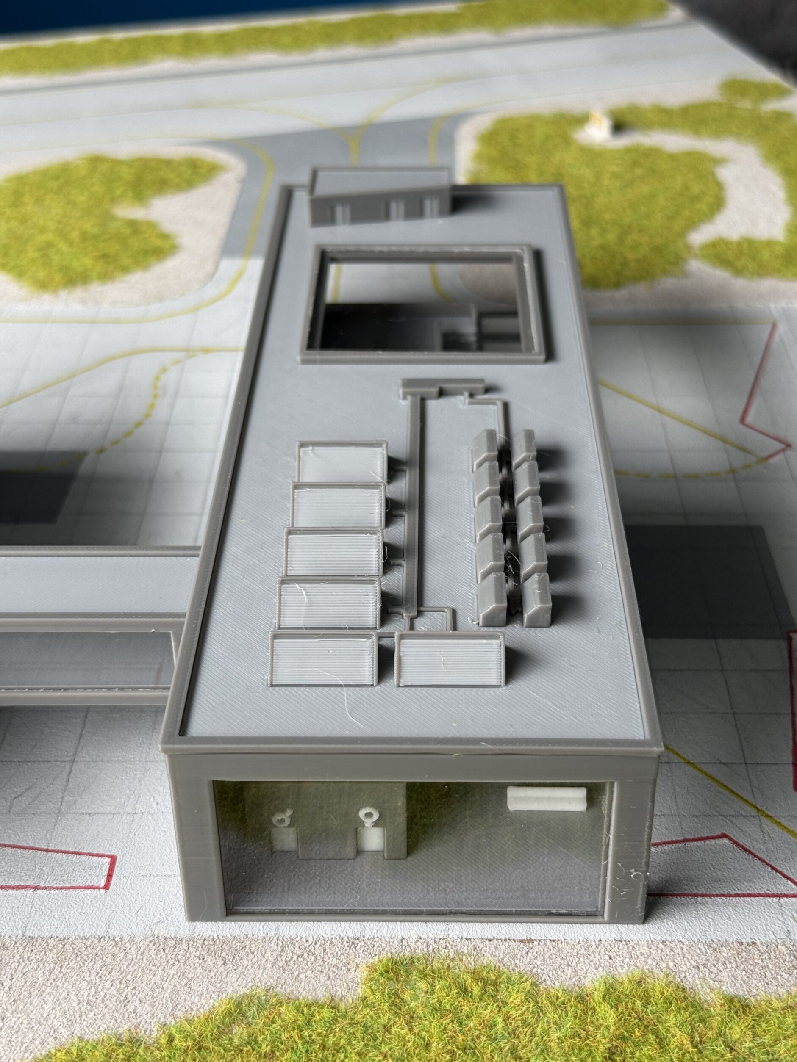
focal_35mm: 49
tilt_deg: -33.1
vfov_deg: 38.9
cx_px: 400
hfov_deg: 29.7
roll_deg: +0.6
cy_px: 530
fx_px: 1504
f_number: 1.78
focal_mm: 6.76
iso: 80
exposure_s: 1/121
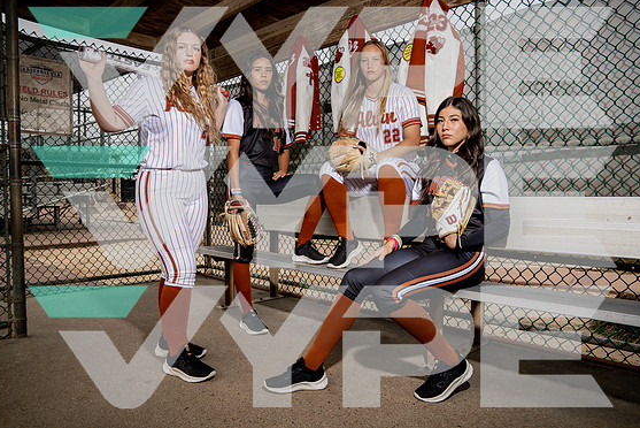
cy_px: 208
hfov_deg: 71.5
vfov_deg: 51.3
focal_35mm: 25
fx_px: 445
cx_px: 324
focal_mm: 24
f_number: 8
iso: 100
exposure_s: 1/250
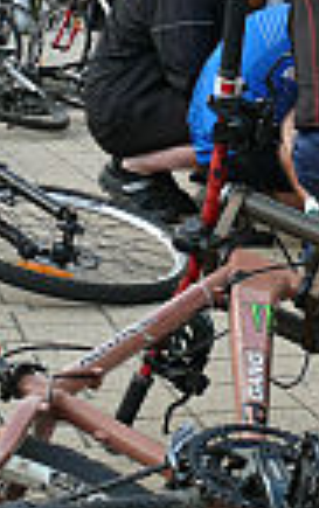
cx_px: 386
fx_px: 1595
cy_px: 154
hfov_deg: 11.2
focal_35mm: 115
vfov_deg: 18.0
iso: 100
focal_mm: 7.4
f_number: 3.6
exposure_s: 1/100
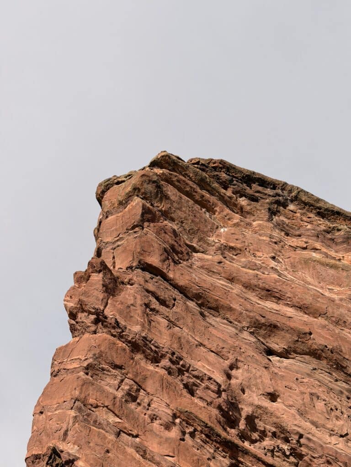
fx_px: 649
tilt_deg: +50.6
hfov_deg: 30.3
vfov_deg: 39.7
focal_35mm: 48
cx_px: 176
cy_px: 234
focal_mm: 6.76
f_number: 1.78
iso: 64
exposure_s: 1/7143
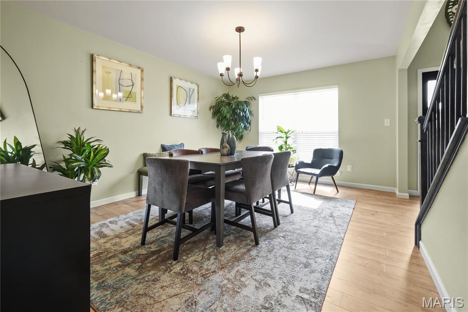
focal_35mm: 15
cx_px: 234
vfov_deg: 77.3
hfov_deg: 100.4
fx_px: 195
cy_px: 156
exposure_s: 1/1.67
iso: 100
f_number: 8
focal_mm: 10
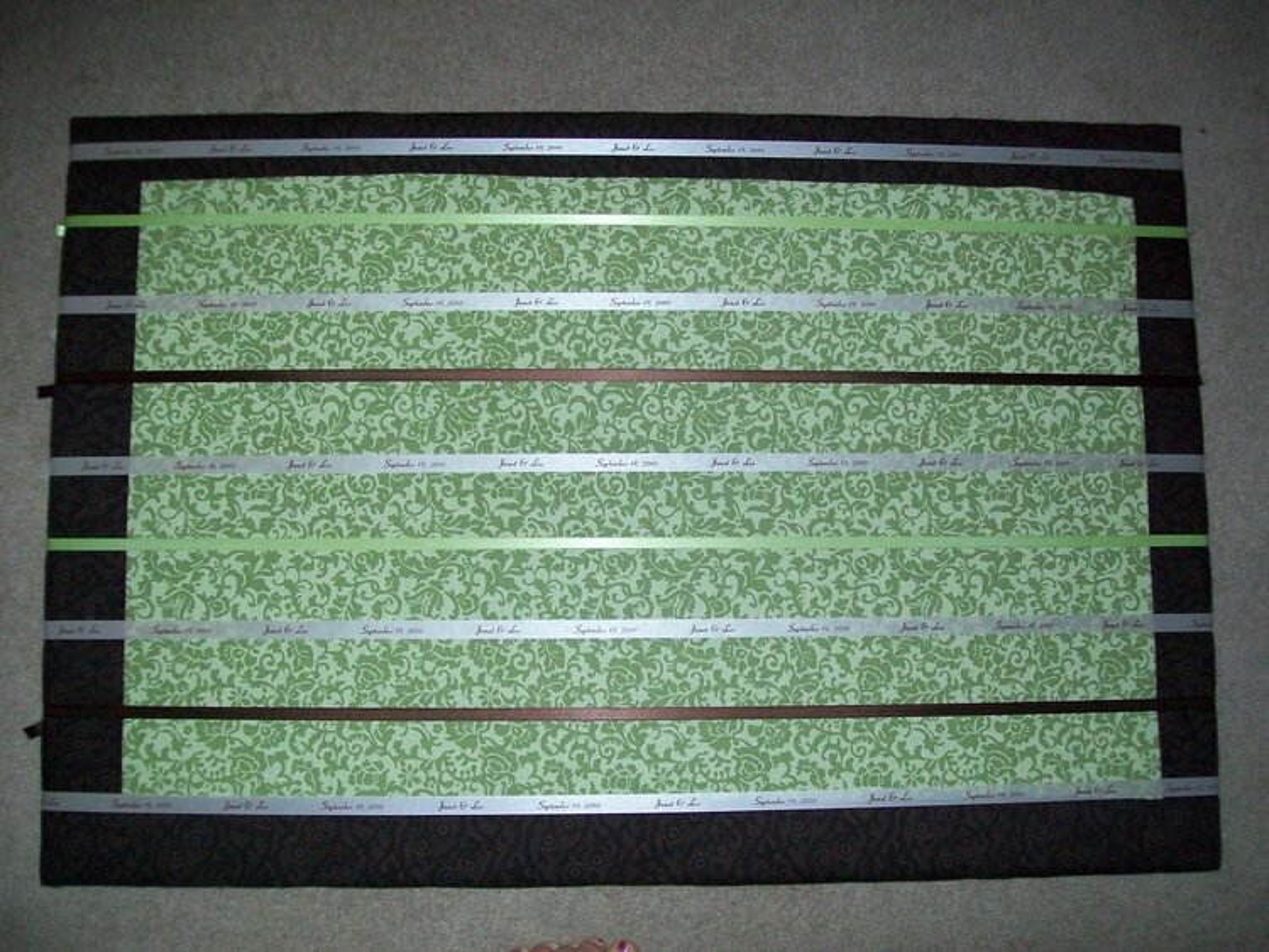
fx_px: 1320
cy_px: 476
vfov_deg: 39.7
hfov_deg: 51.3
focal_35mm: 36
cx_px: 634
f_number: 2.7
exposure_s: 1/60
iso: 160
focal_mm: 6
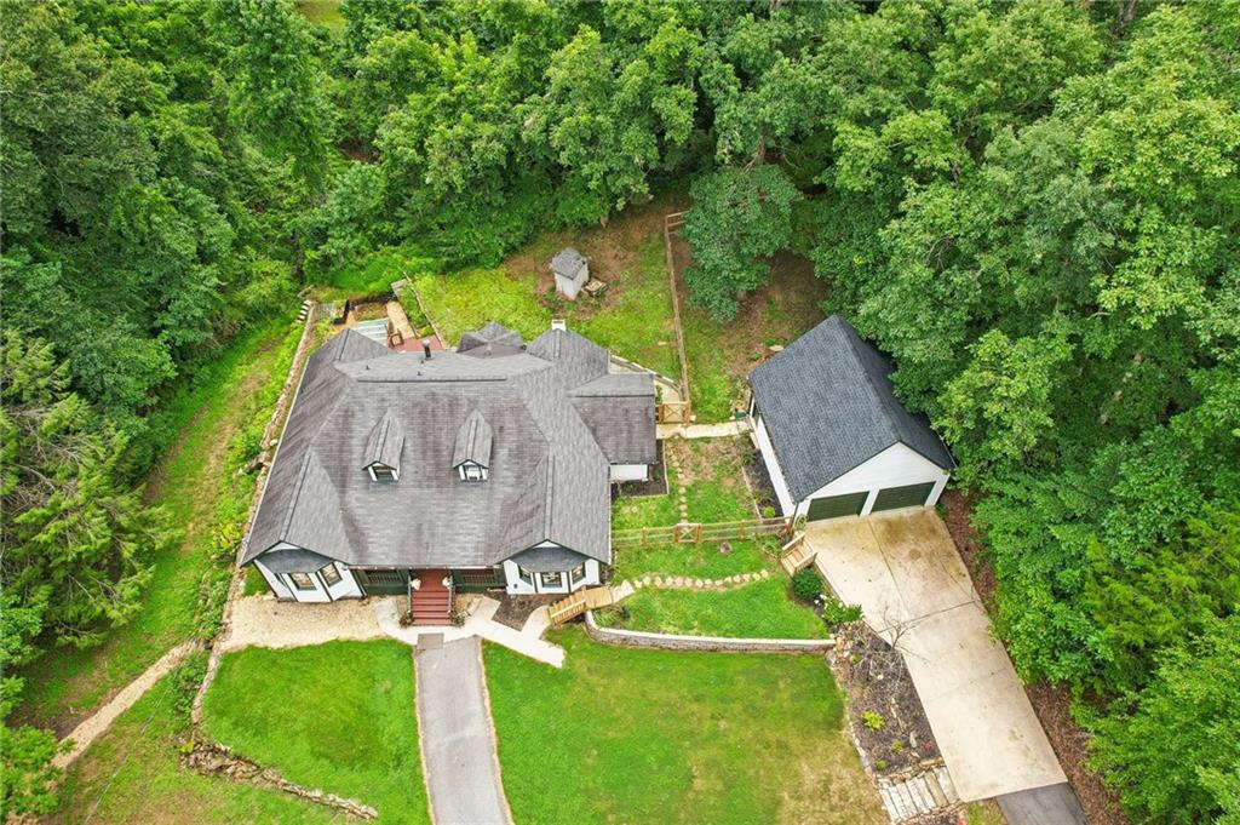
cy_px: 412
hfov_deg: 78.6
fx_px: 757
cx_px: 620
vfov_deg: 57.1
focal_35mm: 22
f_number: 2.8
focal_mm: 8.4
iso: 100
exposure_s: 1/250
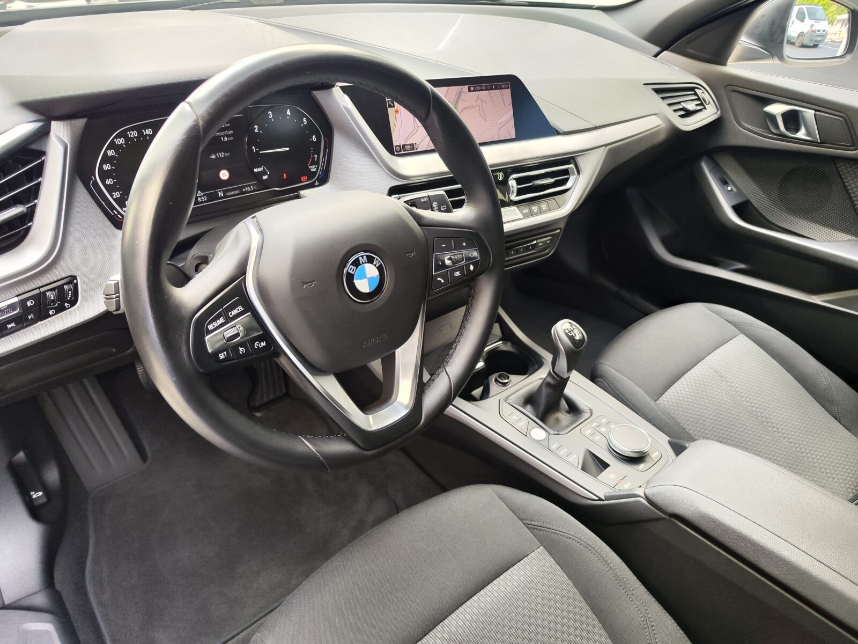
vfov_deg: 58.9
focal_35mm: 23
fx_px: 570
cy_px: 322
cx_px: 429
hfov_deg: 73.9
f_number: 1.69
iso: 241
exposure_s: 1/100
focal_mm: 7.01
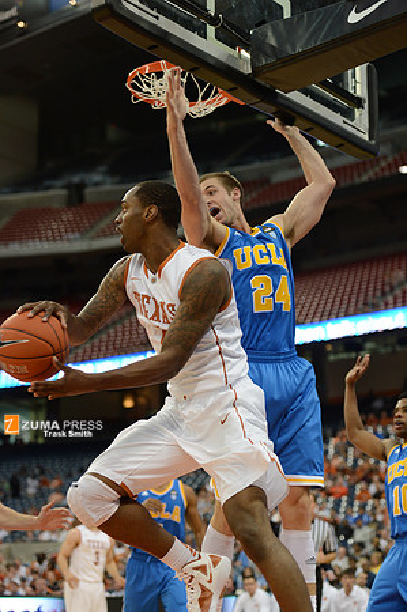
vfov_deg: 28.9
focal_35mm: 70
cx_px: 204
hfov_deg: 19.4
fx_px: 1190
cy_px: 306
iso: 2000
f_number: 2.8
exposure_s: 1/1250
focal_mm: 70
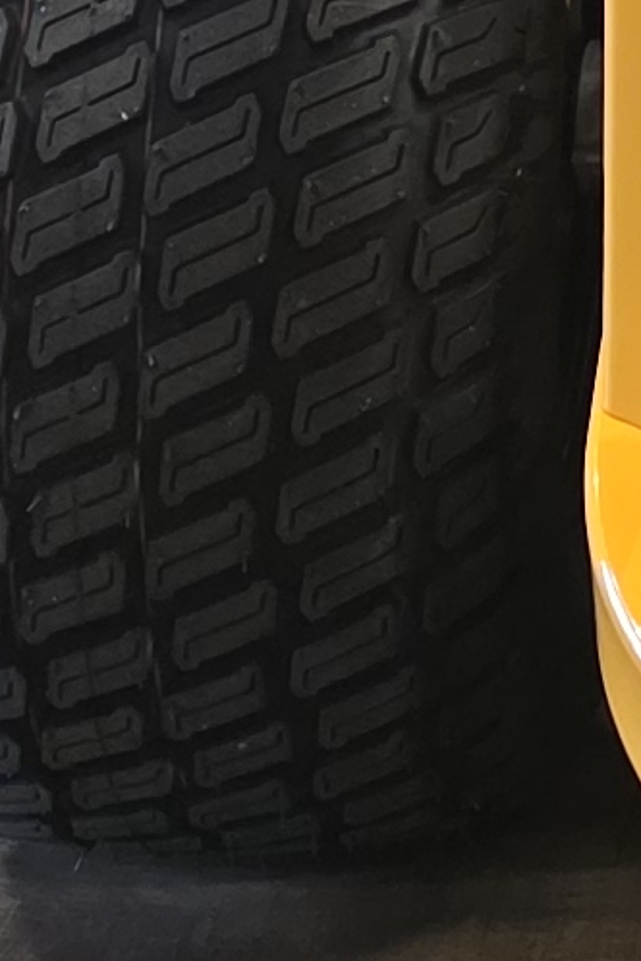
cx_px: 1508
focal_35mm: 192
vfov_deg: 9.6
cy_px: -1310
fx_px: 5128
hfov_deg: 6.8
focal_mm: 6.3
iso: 640
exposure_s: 1/120
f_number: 1.7
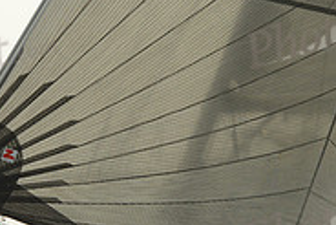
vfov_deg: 5.5
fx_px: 2354
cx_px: 153
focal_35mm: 252
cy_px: 142
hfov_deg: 8.2
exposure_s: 1/1250
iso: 320
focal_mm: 80
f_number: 9
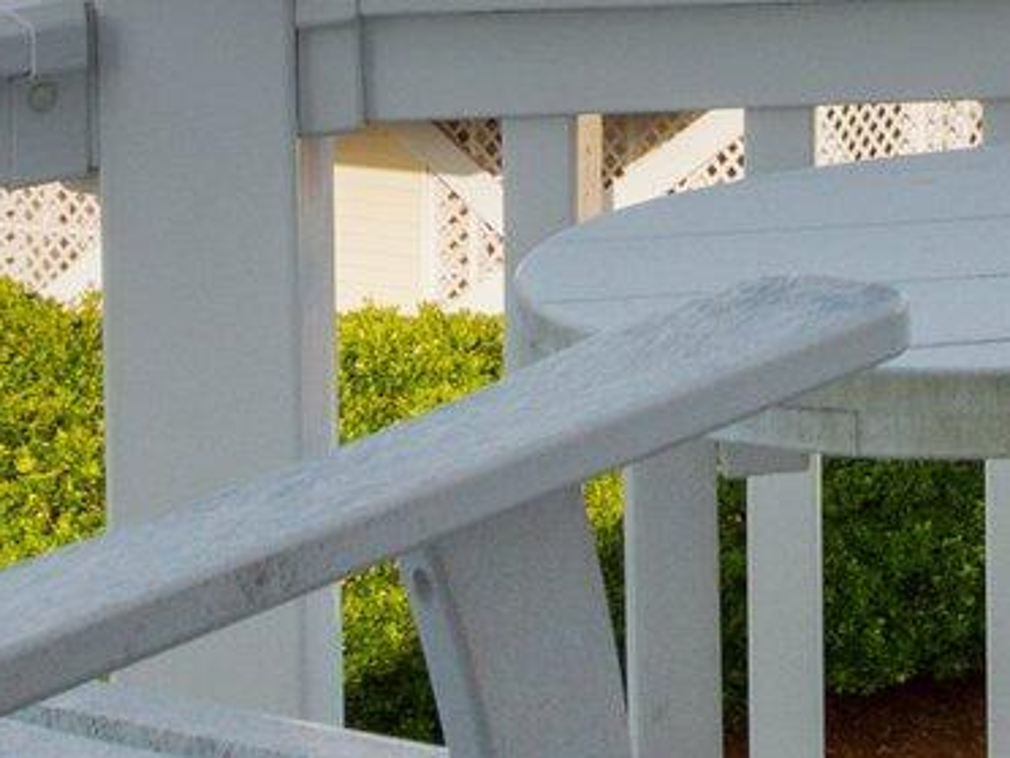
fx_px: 4493
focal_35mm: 154
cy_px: -543
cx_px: 1930
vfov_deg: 9.3
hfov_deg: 11.7
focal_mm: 14
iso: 200
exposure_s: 1/1000
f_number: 5.6
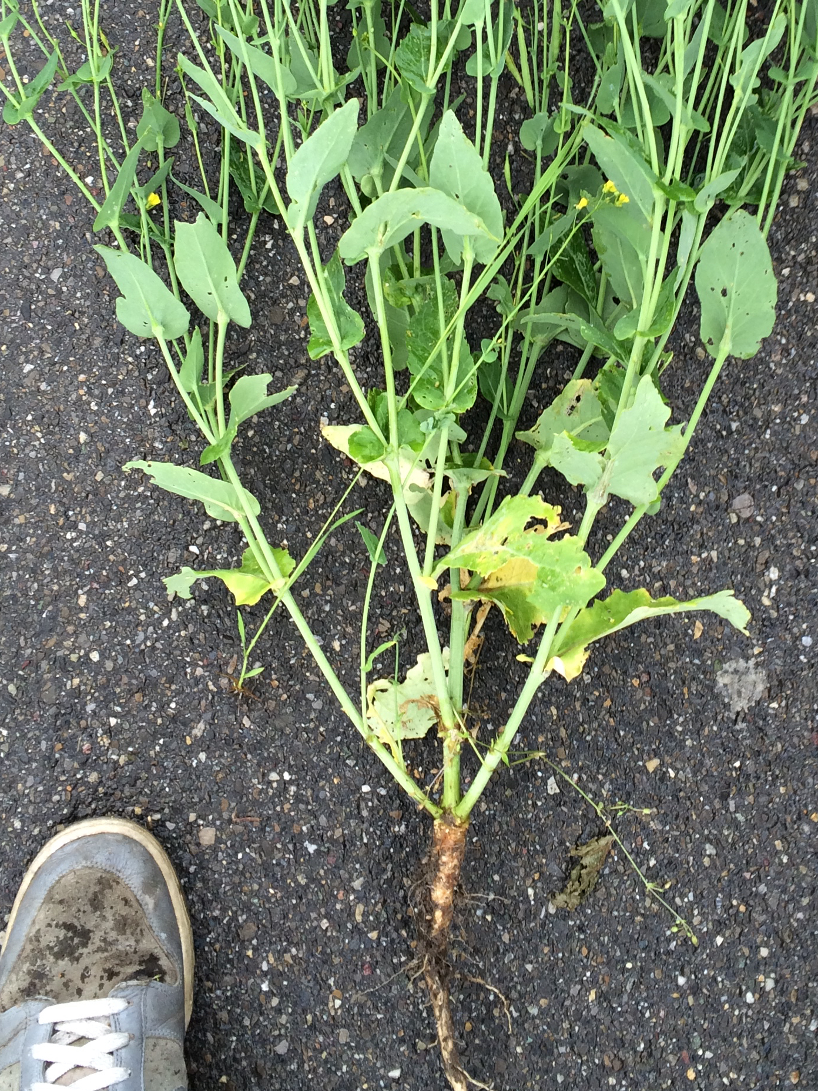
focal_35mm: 51
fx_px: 1607
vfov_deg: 36.5
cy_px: 262
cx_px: 505
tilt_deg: -81.6
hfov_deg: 28.5
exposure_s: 1/100
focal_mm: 4.15
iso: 40
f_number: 2.2
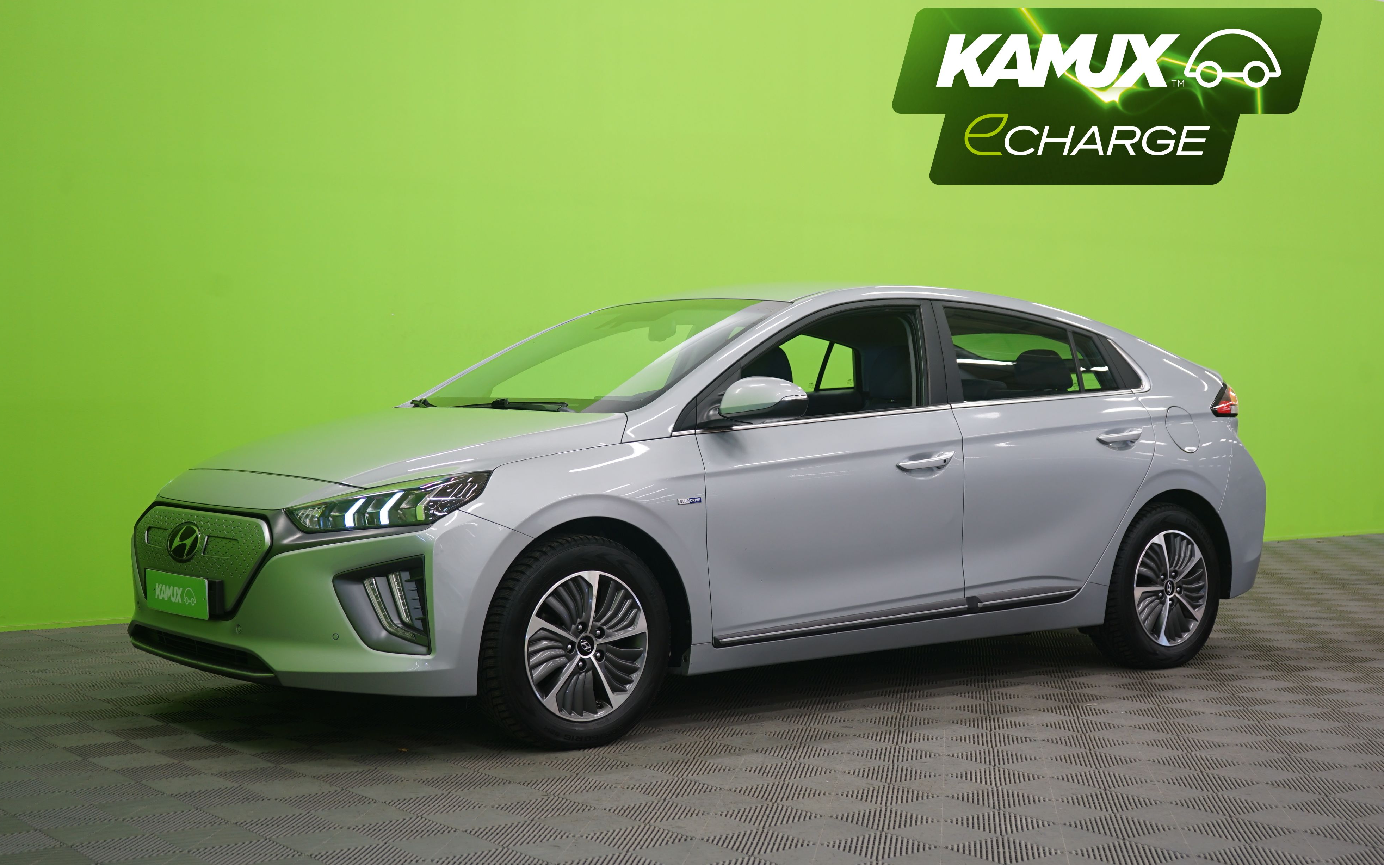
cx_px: 691
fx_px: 1810
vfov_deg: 26.9
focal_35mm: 48
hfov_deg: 41.8
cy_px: 420
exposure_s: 1/8
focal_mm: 47
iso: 400
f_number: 5
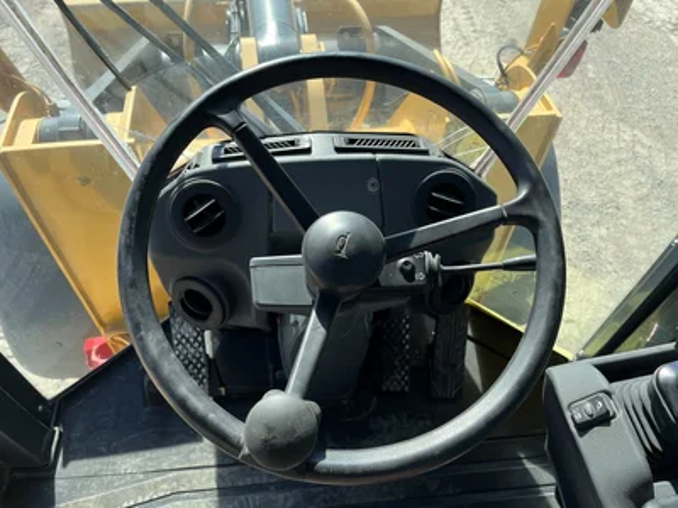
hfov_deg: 67.3
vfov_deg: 53.1
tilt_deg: -49.4
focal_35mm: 26
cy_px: 254
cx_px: 339
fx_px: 509
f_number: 1.6
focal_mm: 5.1
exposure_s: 1/845
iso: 50
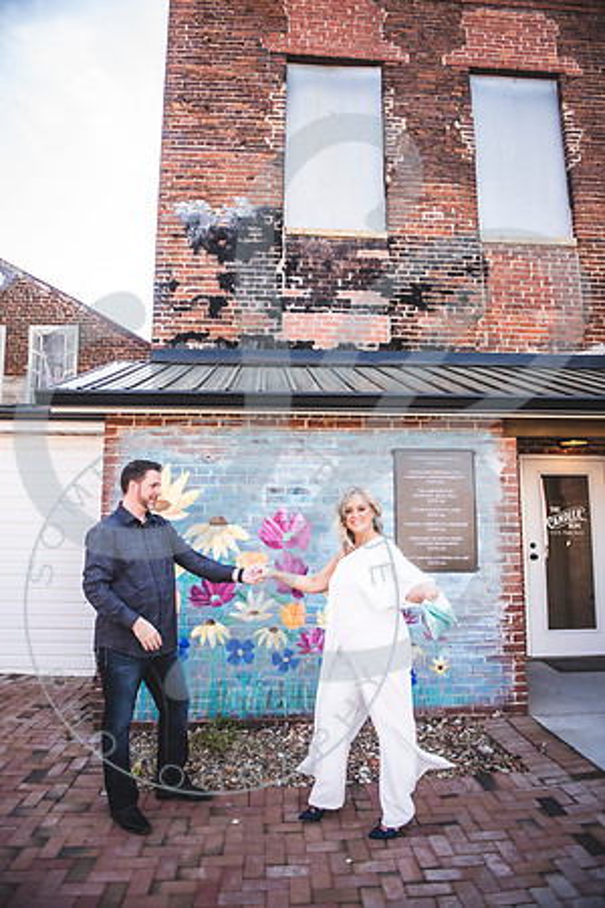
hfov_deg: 53.1
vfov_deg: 73.7
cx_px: 302
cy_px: 454
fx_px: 605
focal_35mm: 24
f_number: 2.8
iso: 100
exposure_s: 1/400
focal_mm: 24
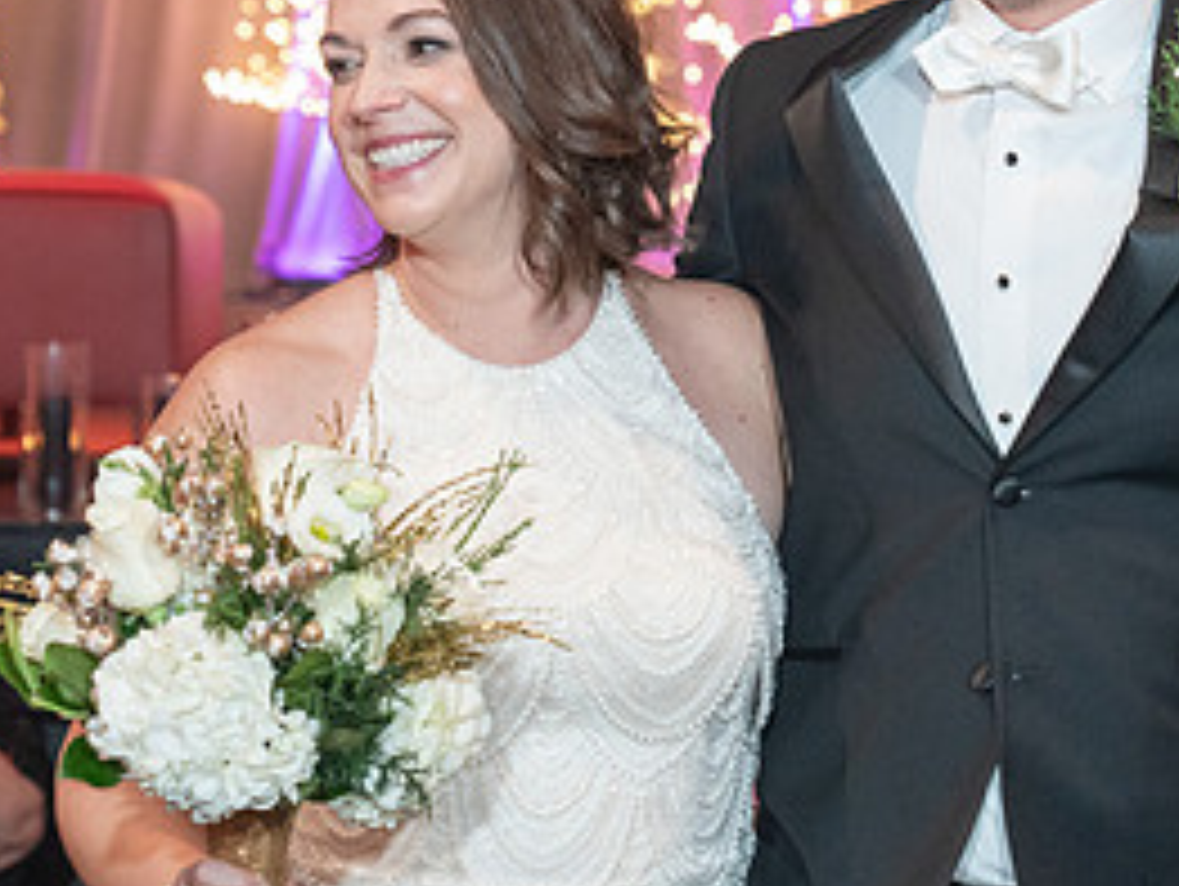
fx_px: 5386
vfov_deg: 9.4
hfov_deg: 12.5
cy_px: 360
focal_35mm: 158
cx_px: 753
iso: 4000
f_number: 4
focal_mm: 70
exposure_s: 1/125
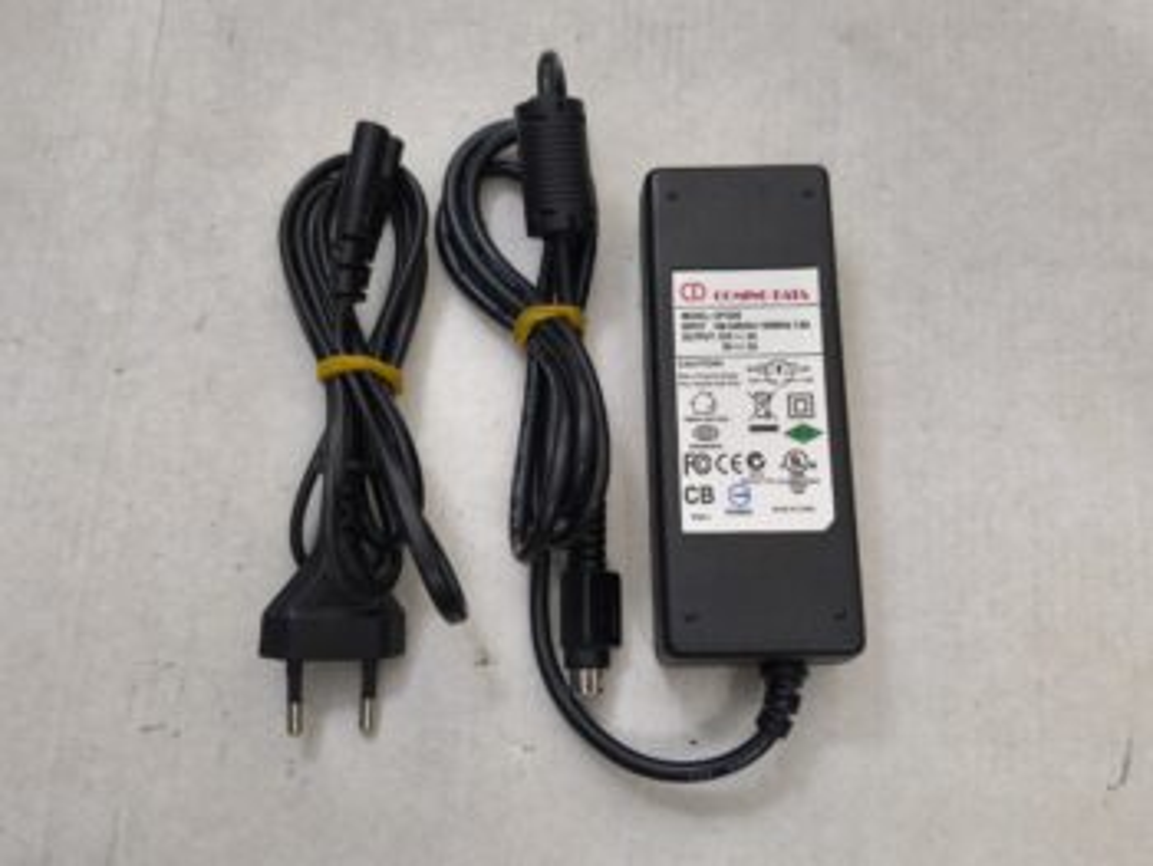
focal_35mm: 35
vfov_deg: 40.7
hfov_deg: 52.6
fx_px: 1167
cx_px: 576
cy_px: 433
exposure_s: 1/50
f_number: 1.6
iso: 500
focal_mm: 6.57
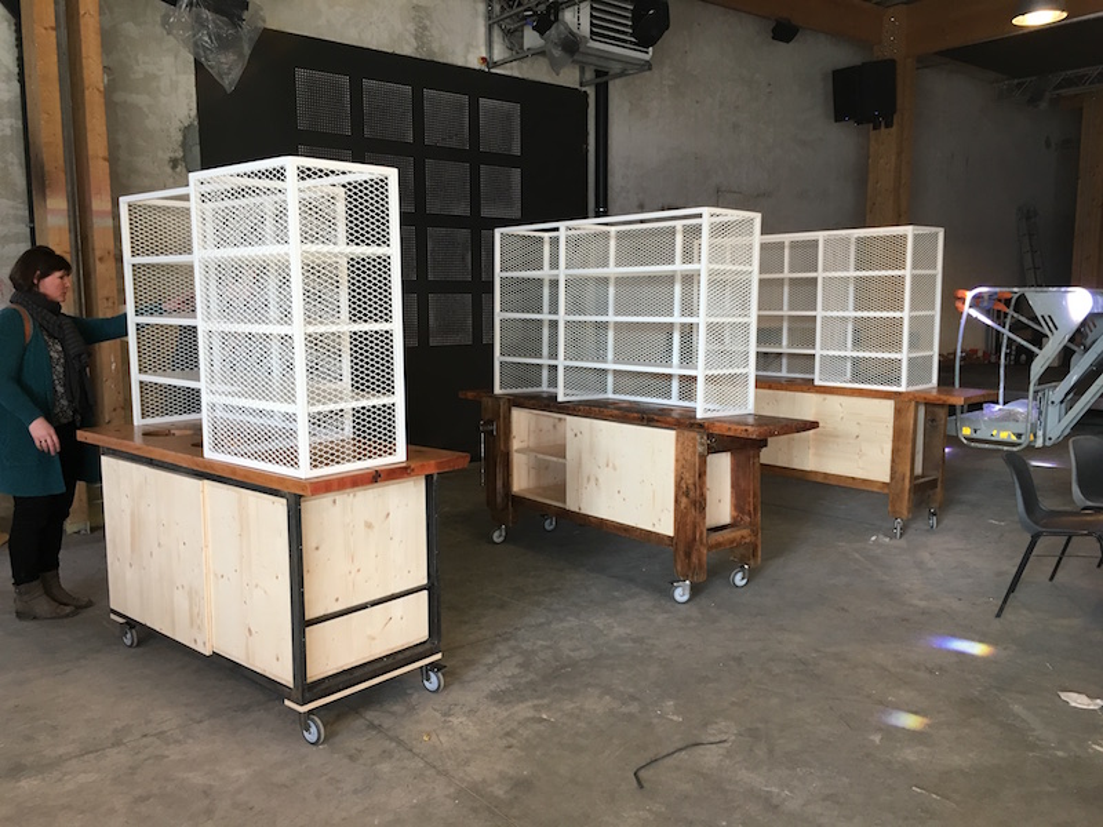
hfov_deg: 61.7
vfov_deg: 48.2
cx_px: 552
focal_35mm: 29
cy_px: 414
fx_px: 924
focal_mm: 4.15
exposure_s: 1/33
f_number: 2.2
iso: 50
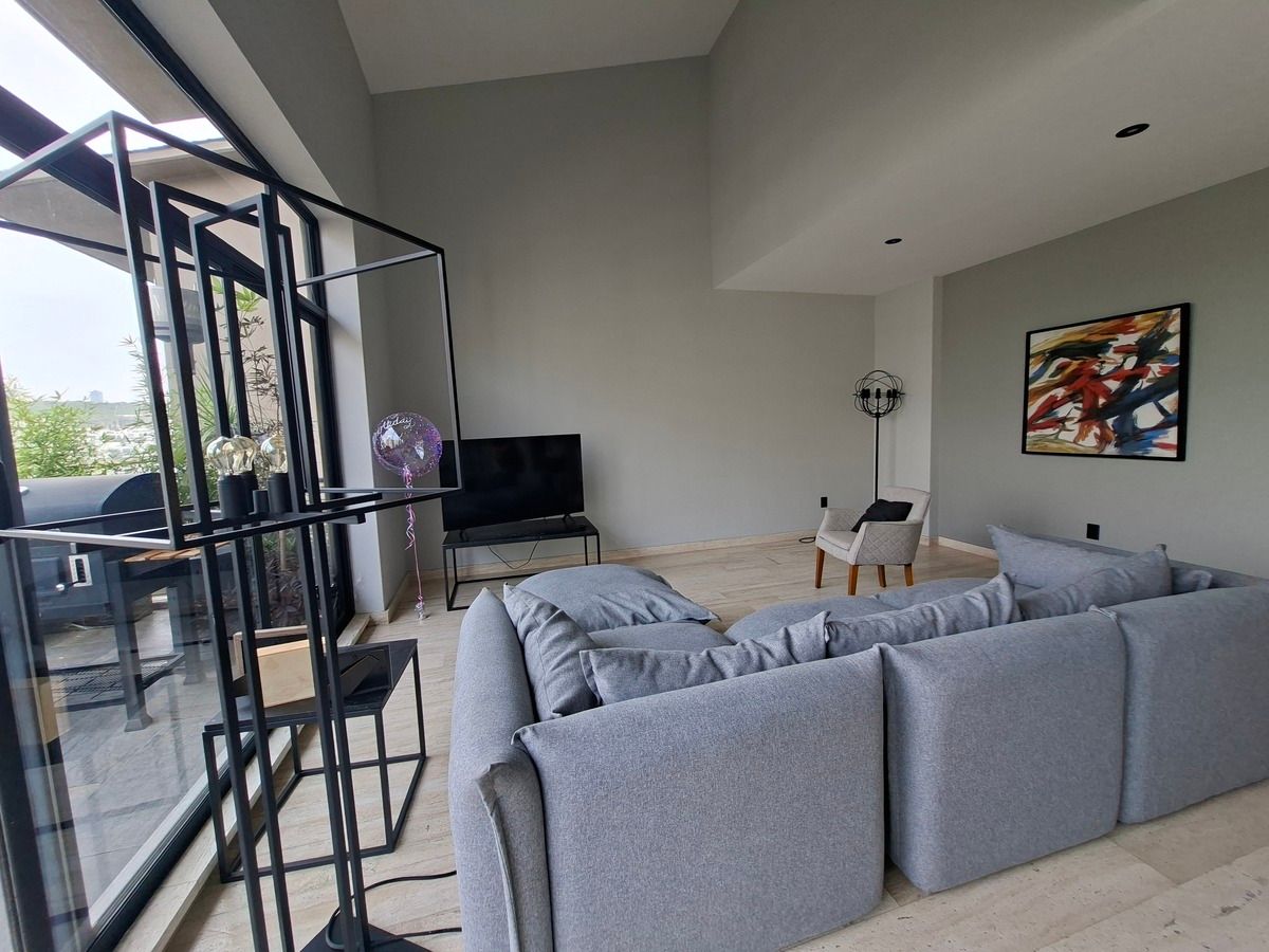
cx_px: 634
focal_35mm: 13
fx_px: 477
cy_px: 476
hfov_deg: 106.2
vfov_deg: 89.9
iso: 40
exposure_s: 1/120
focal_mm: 1.74
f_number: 2.2
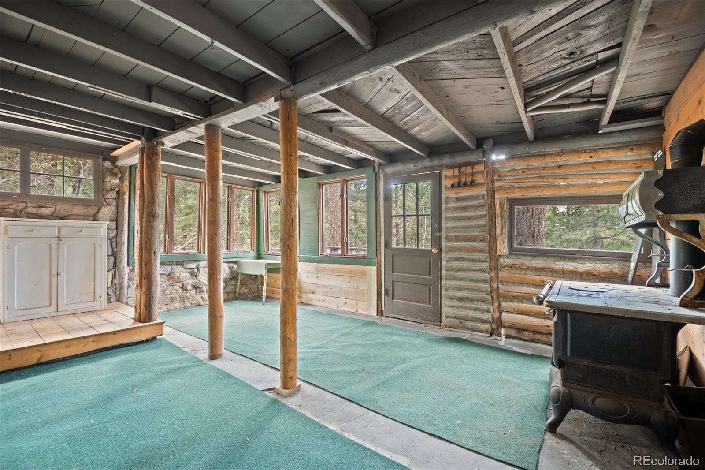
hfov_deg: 104.3
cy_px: 235
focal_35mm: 14
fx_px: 274
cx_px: 352
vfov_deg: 81.2
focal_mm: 14
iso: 400
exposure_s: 1.6
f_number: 7.1
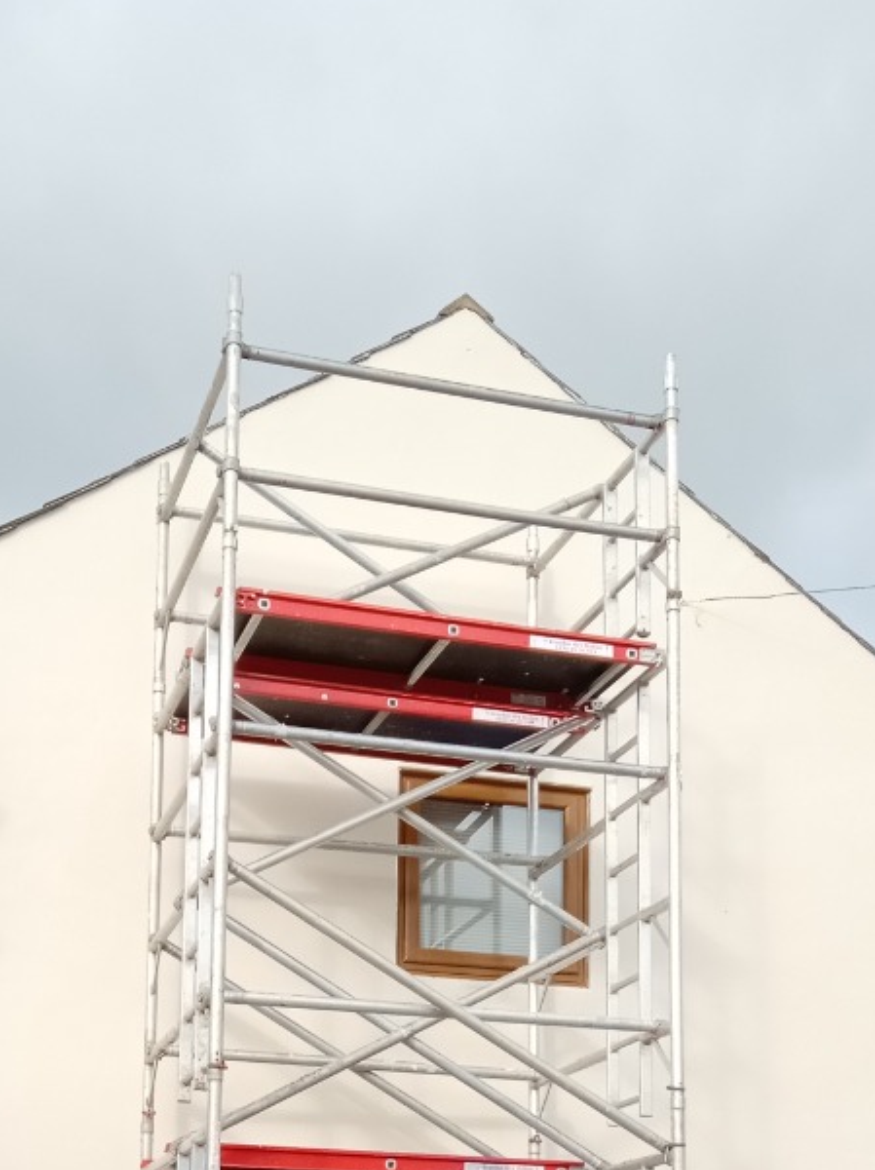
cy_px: 1102
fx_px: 1890
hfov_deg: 26.0
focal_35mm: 56
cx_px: 326
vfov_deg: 32.3
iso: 118
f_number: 2
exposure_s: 1/784
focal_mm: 3.54
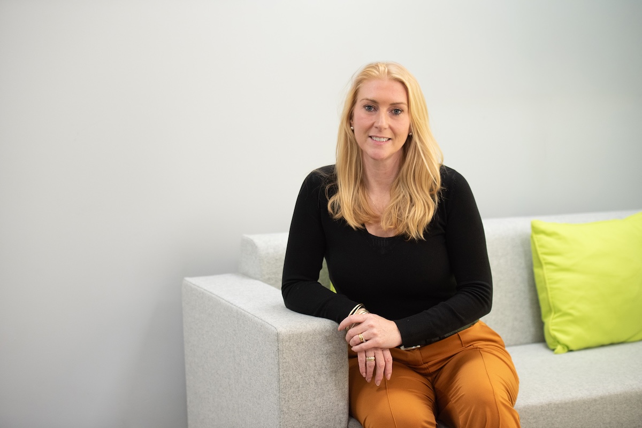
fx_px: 1249
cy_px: 214
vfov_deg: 19.5
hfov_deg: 28.8
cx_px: 321
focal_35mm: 70
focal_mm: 70
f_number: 2.8
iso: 800
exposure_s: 1/160
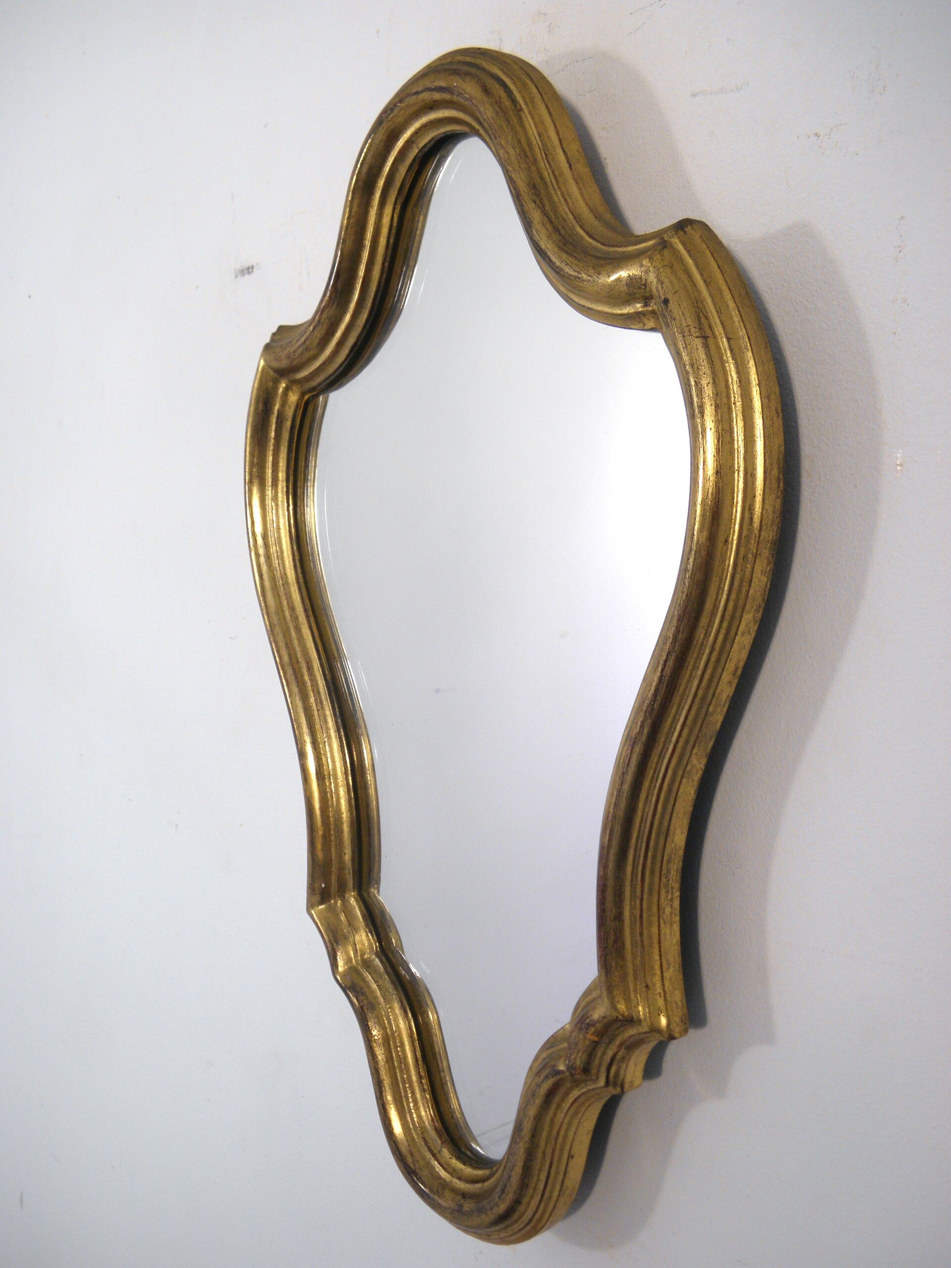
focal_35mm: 36
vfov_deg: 51.4
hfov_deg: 39.7
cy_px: 634
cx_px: 476
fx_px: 1319
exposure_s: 1/40
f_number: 3.7
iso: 100
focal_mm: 6.4
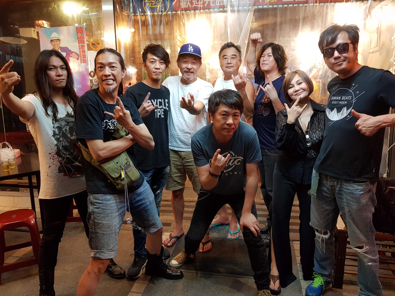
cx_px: 198
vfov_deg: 53.1
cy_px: 148
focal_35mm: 26
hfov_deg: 67.3
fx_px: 297
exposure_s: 1/20
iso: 250
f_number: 1.7
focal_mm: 4.3
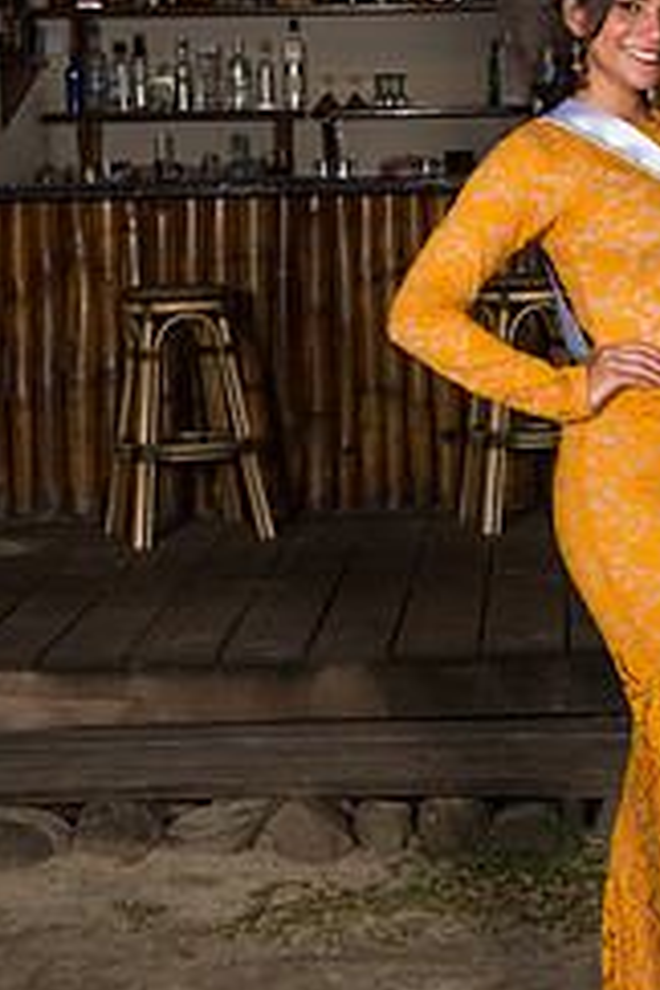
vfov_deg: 22.8
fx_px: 2447
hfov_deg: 15.2
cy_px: 318
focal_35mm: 89
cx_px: 562
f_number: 5.6
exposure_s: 1/80
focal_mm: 48
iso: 500
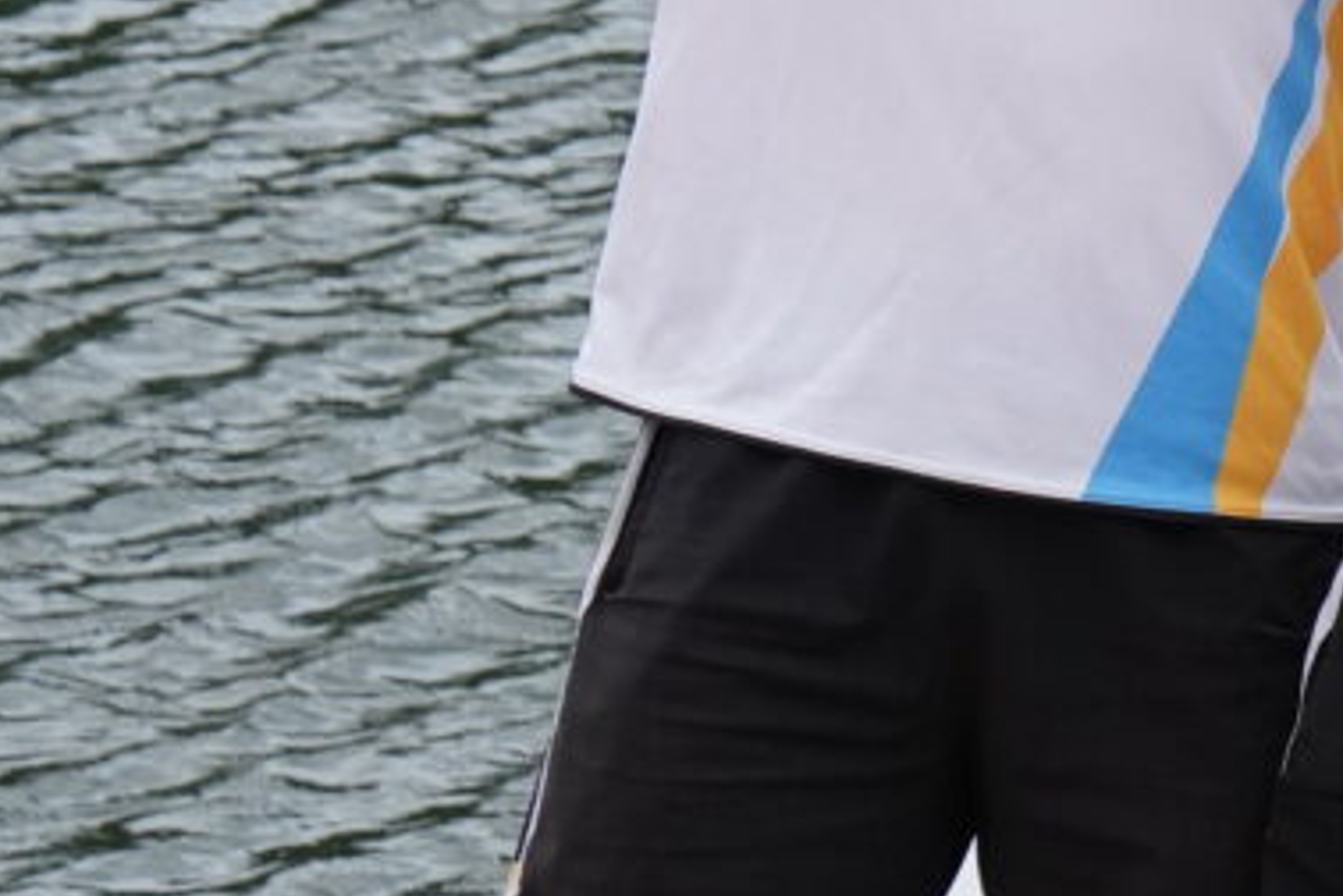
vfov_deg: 3.2
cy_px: -44
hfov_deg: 4.5
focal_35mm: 433
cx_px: 4473
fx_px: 16152
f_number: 5.6
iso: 500
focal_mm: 64
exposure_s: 1/1250
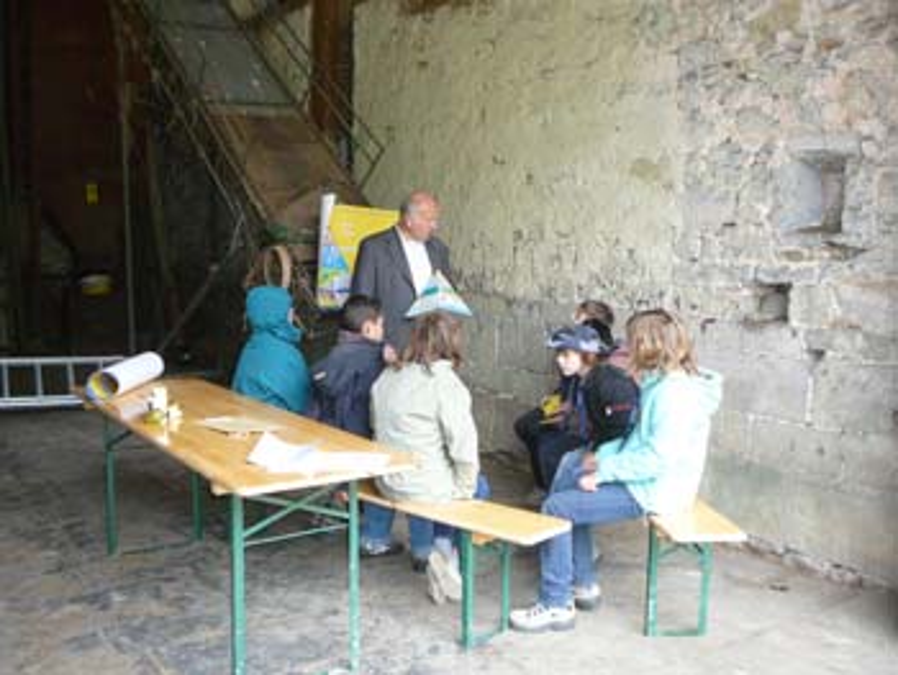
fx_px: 909
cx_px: 449
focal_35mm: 35
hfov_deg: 52.6
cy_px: 338
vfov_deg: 40.7
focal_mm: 5.2
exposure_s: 1/30
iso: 160
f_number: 2.8
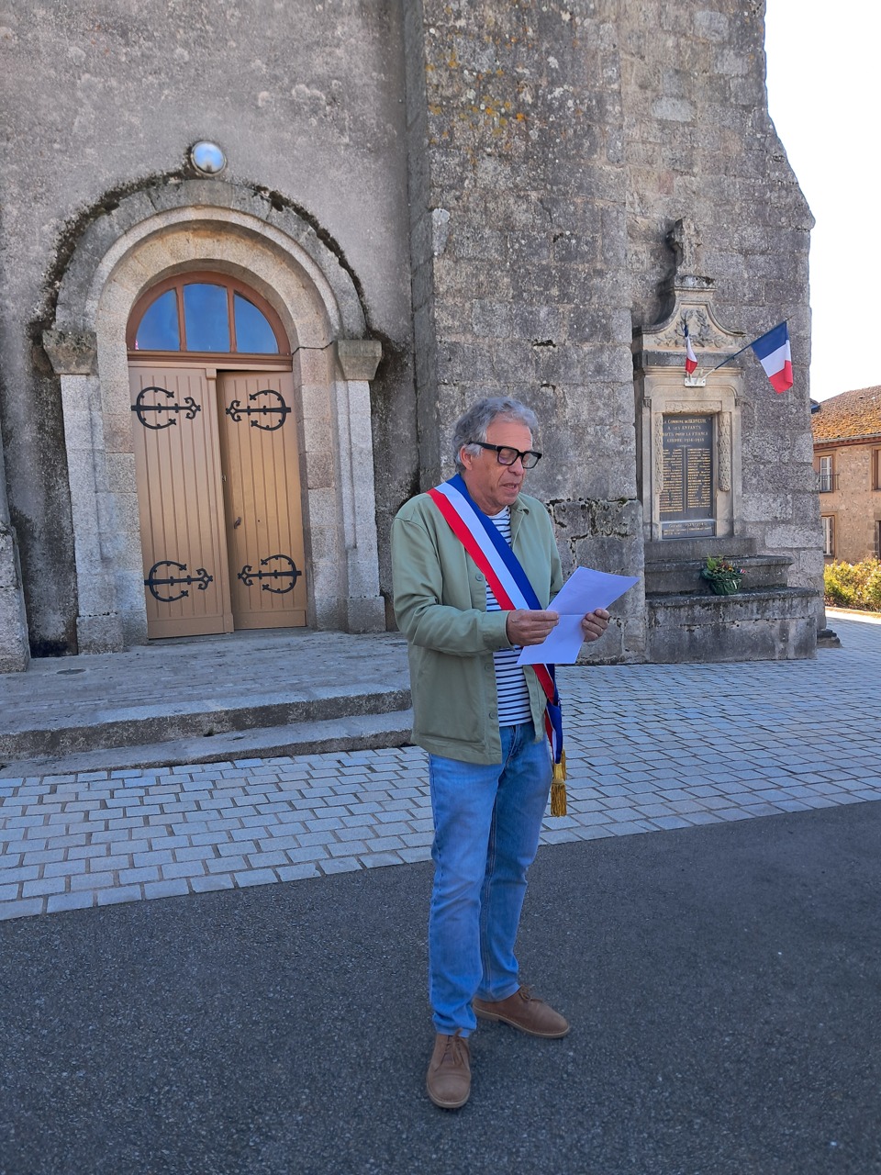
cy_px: 588
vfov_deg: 65.3
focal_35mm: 27
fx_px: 916
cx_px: 440
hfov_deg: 51.4
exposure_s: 1/100
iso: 50
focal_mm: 4
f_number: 1.8
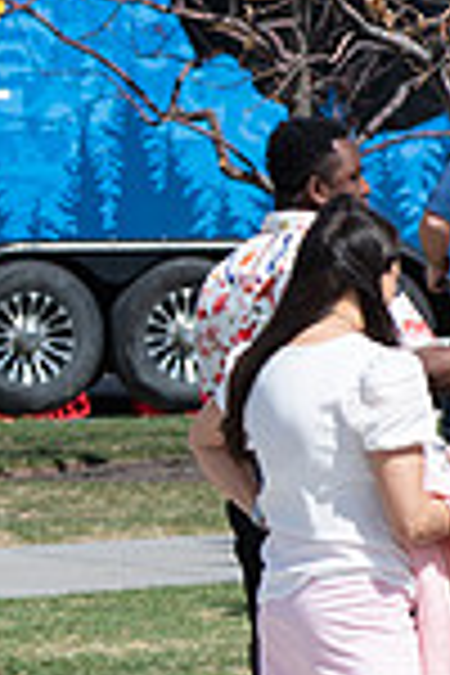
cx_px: -250
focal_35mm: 476
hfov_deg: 2.9
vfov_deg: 4.3
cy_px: 359
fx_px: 8924
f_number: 4.5
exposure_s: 1/1000
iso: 100
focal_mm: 105
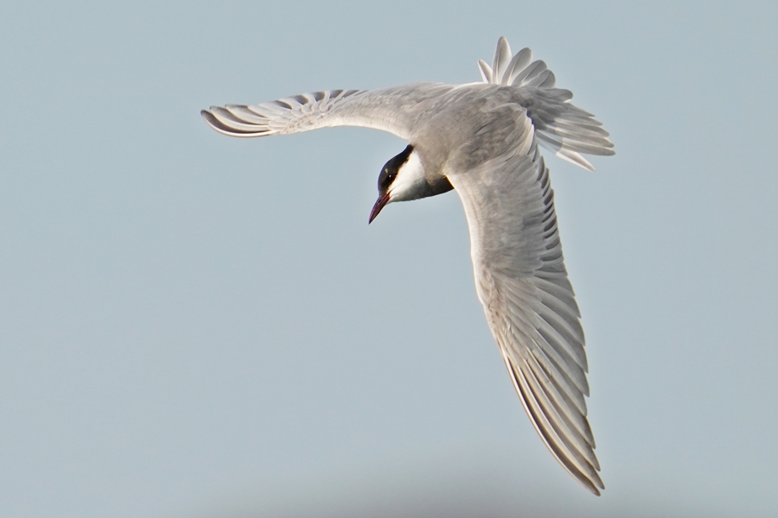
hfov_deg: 3.4
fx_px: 12966
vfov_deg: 2.3
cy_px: 259
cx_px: 389
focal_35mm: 600
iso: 400
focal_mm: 600
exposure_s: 1/2000
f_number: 6.3
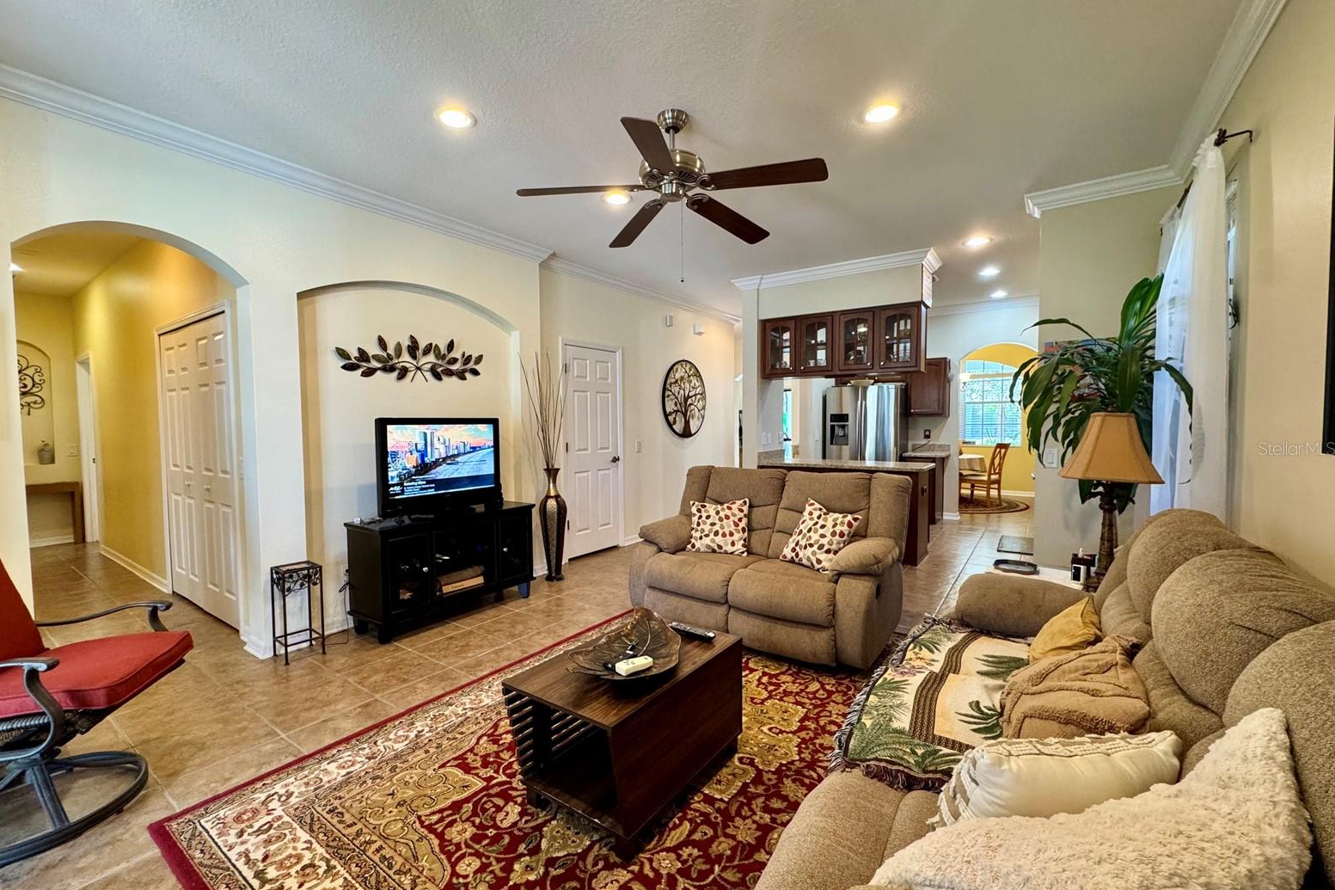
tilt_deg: -3.6
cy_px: 448
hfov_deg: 100.4
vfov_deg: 77.3
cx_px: 652
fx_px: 556
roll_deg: +0.7
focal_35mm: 15
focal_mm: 2.22
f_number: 2.2
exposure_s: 1/60
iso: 250
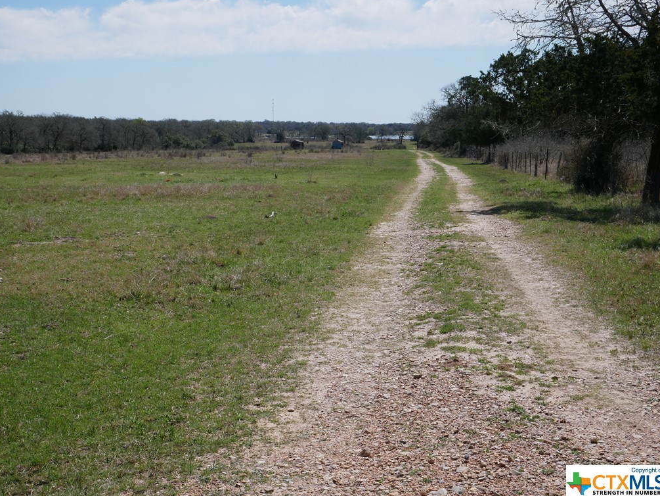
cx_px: 329
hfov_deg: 34.9
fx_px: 1049
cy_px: 246
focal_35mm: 55
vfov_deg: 26.6
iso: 200
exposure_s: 1/400
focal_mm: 27
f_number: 10
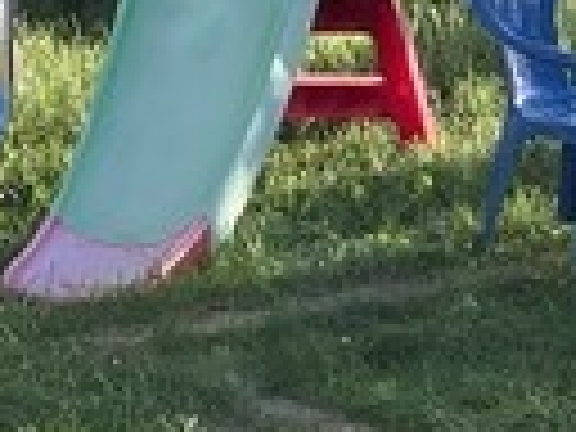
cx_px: 410
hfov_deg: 8.8
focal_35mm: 224
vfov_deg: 6.4
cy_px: -477
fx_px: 3727
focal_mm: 3.99
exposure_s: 1/382
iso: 32
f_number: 1.8
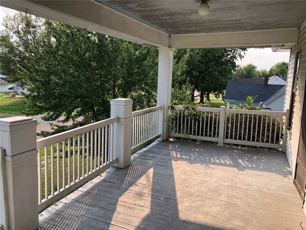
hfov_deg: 63.4
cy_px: 115
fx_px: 248
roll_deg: -1.9
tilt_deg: -7.0
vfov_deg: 49.7
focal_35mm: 28
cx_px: 153
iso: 20
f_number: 1.8
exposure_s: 1/458
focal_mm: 3.99
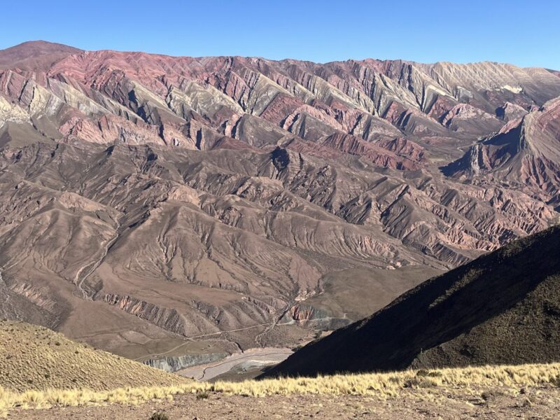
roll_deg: +1.9
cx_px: 280
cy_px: 210
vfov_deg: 53.1
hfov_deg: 67.3
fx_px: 421
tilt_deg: -1.6
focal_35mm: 26
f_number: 1.6
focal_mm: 5.1
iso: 50
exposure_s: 1/4651
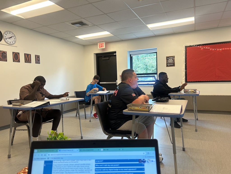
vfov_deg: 53.1
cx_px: 116
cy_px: 87
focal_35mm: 26
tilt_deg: -2.0
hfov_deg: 67.3
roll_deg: +1.3
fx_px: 174
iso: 125
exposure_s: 1/120
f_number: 1.5
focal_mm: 5.7
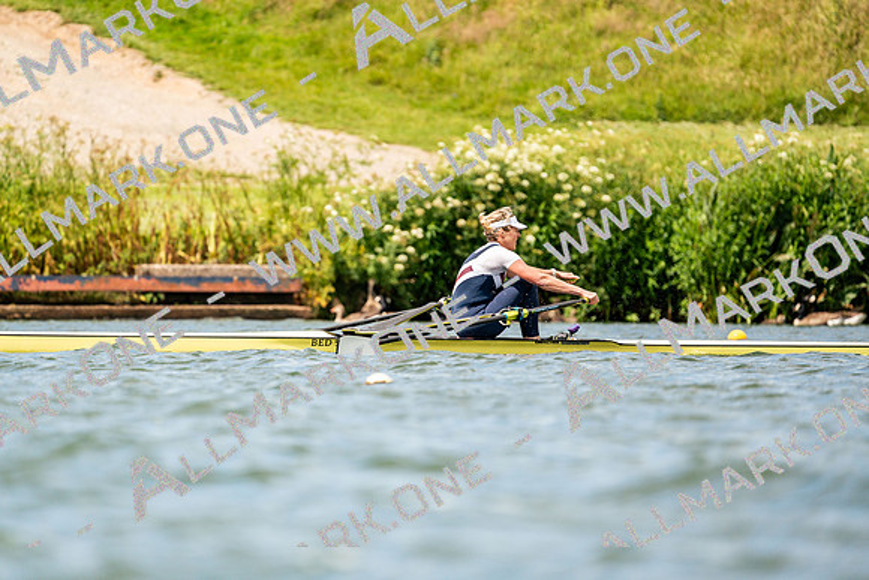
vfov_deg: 2.3
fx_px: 14486
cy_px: 290
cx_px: 434
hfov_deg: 3.4
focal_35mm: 600
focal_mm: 600
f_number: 6.3
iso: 320
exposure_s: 1/2000
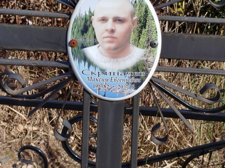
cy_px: 84
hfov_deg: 58.4
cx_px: 112
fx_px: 201
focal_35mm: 31
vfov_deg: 45.4
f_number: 1.7
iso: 50
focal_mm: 5.31
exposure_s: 1/885
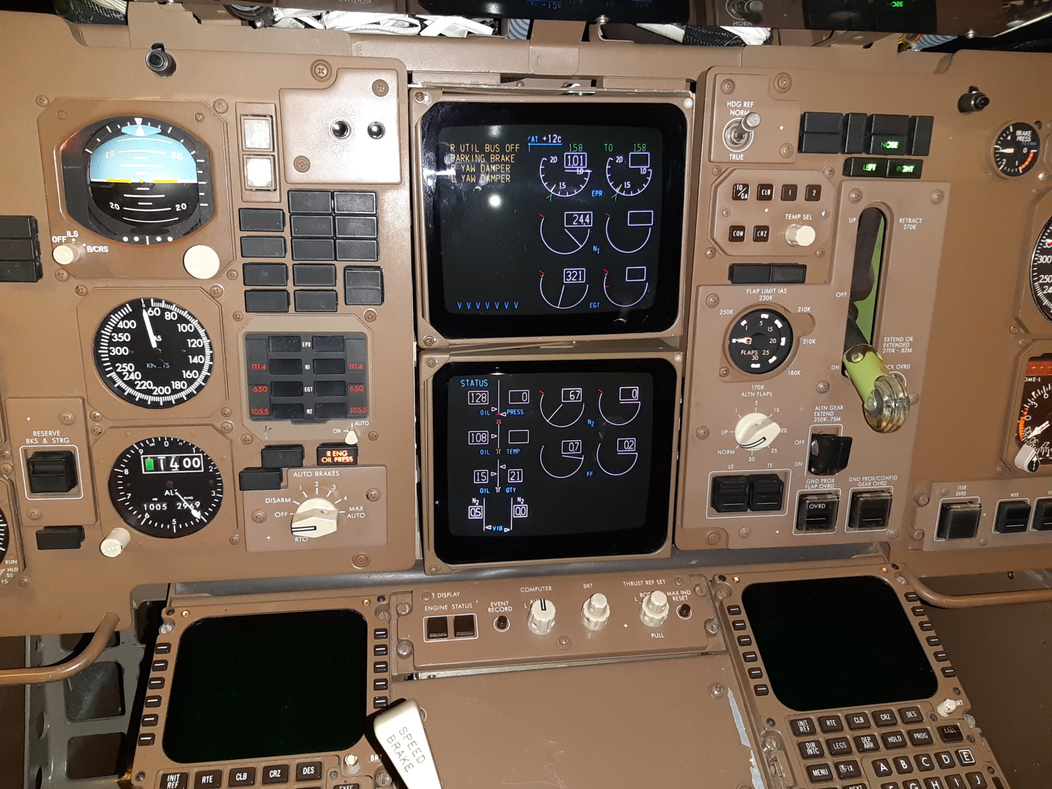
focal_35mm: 27
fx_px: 821
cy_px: 394
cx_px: 526
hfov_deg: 65.3
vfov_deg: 51.4
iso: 125
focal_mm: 3.93
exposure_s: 1/50
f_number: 1.7
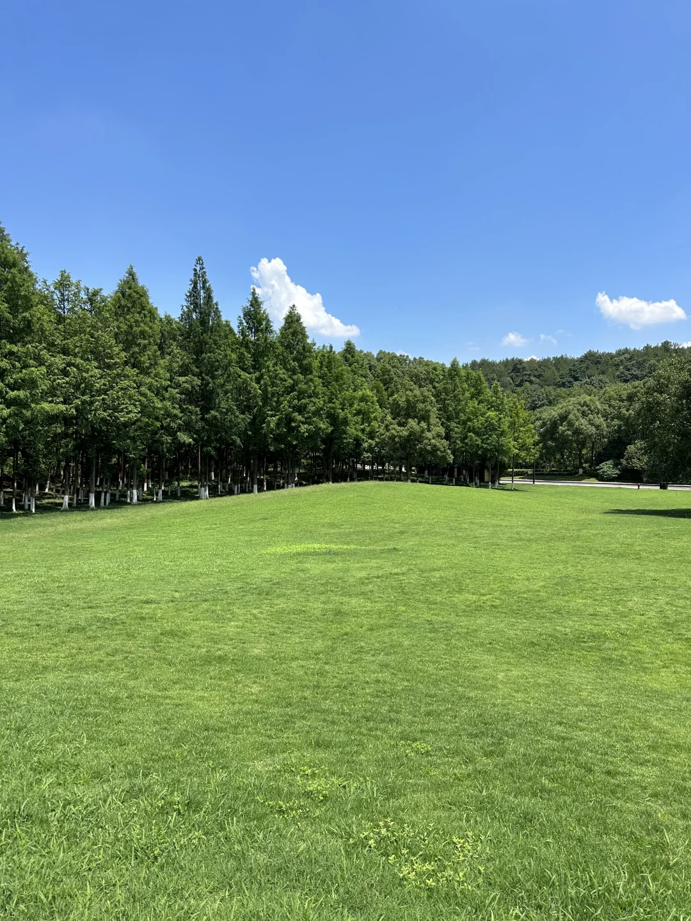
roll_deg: -1.0
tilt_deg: -1.9
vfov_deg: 71.6
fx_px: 639
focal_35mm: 24
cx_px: 346
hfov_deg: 56.8
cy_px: 460
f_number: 1.78
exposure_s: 1/3861
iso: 80
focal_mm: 6.86
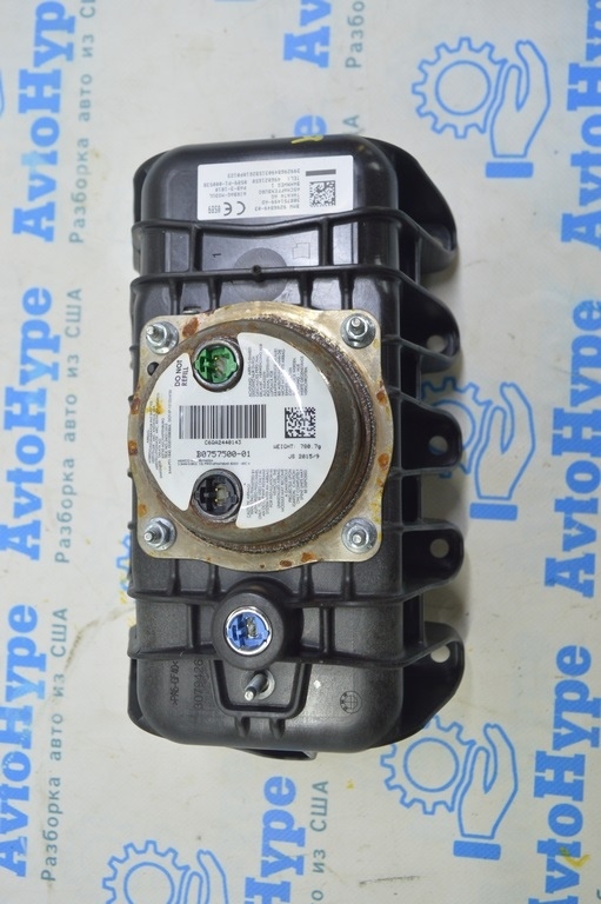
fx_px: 677
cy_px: 452
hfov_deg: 47.9
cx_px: 300
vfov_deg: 67.4
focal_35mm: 27
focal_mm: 18
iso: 400
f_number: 5.6
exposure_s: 1/20
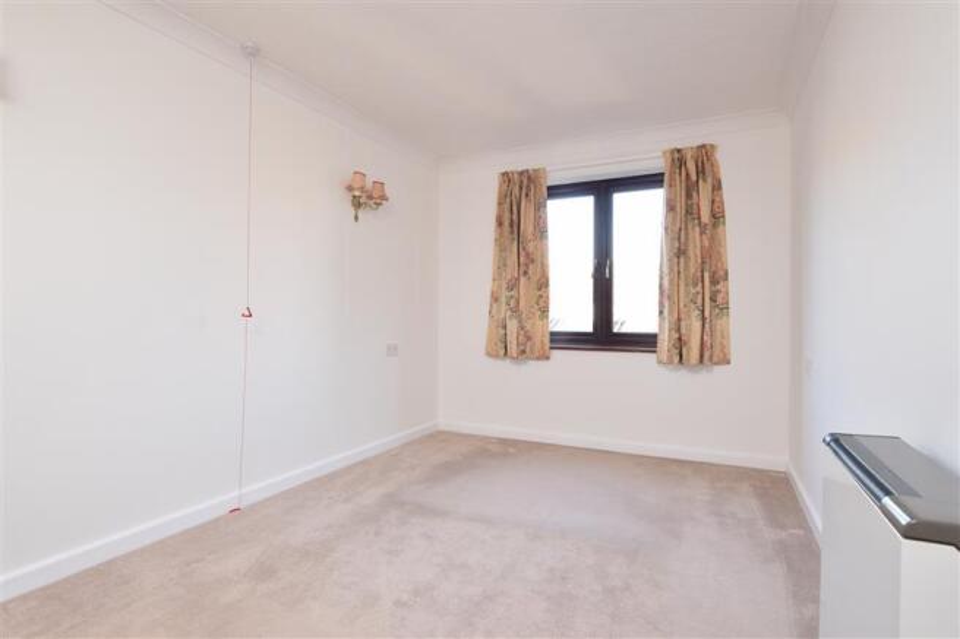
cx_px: 480
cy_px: 320
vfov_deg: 69.6
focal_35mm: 17
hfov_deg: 92.5
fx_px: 460
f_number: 8
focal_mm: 11.5
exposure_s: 1/20
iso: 320
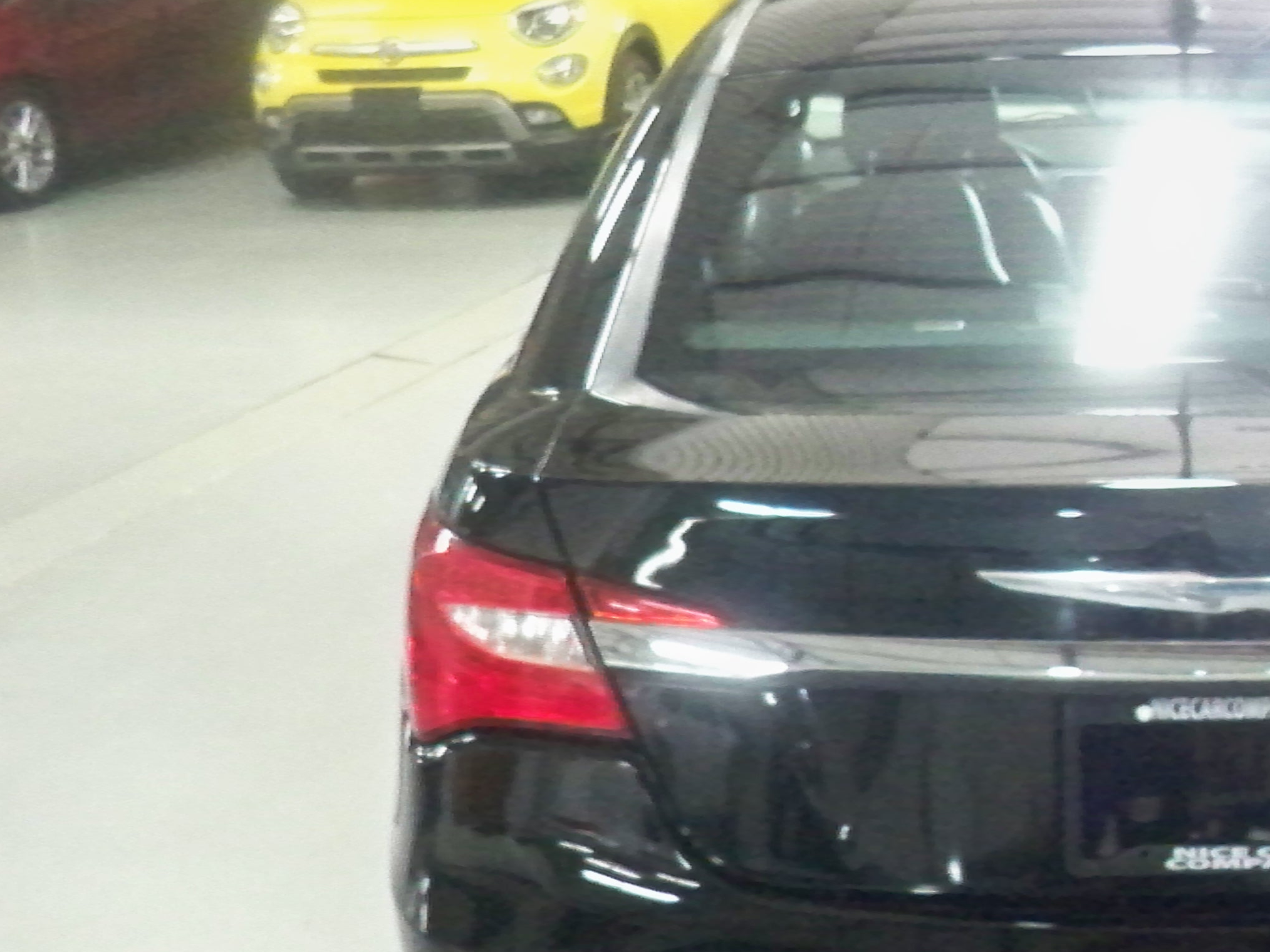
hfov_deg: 29.6
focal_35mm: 63
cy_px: 548
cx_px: 1121
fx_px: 2311
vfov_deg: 23.3
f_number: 3.1
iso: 2500
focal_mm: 6.3
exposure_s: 1/60
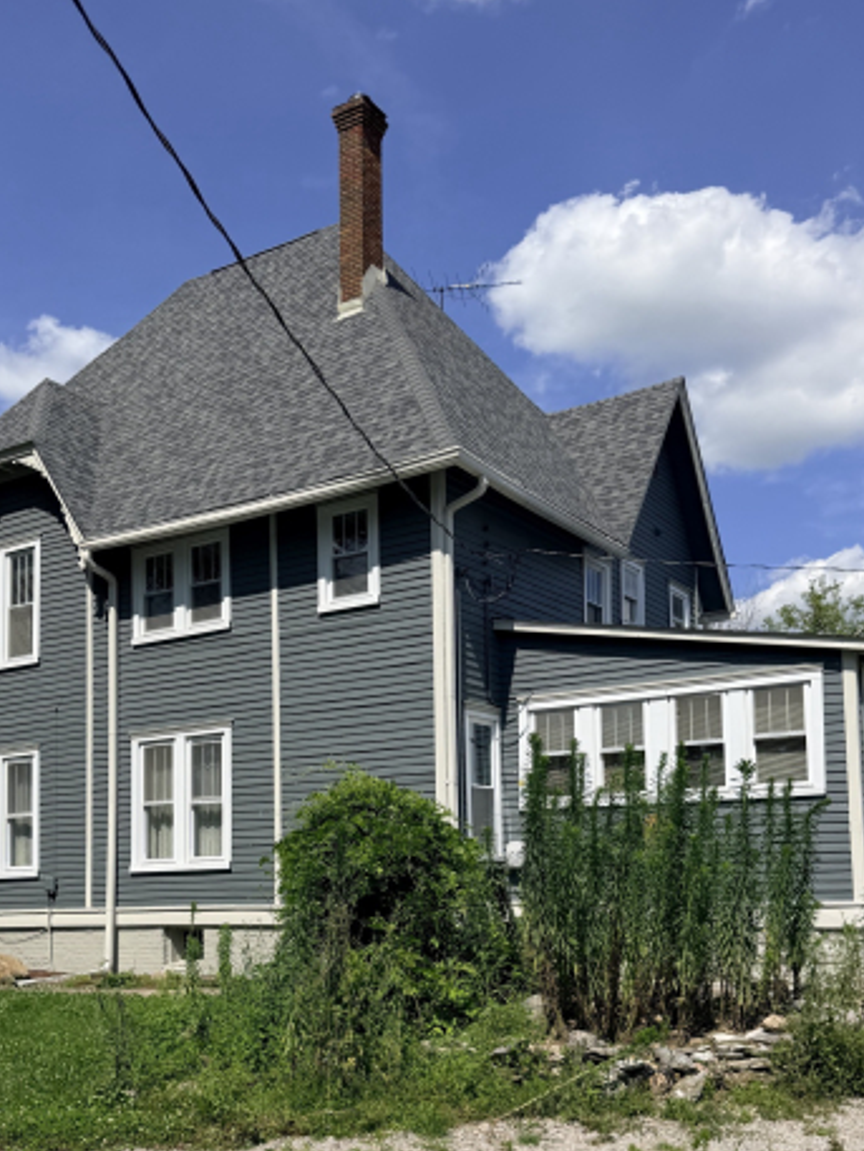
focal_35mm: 35
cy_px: 787
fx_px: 1164
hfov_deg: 40.7
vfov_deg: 51.4
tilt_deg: +10.3
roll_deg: +1.2
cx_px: 403
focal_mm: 6.76
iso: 80
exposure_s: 1/8130
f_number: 1.78
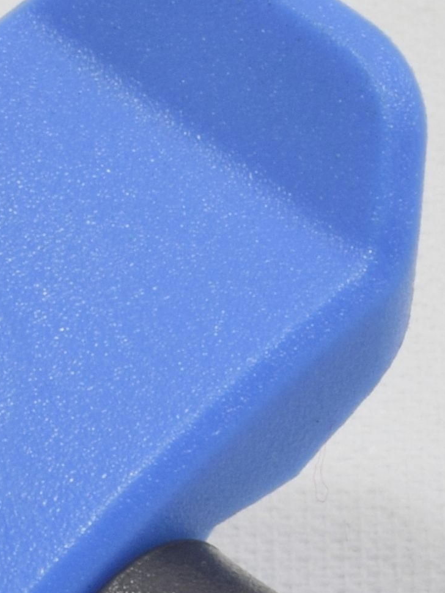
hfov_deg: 3.5
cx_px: 106
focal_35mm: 428
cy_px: 757
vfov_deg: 4.6
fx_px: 7333
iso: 100
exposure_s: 1
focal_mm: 48
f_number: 32
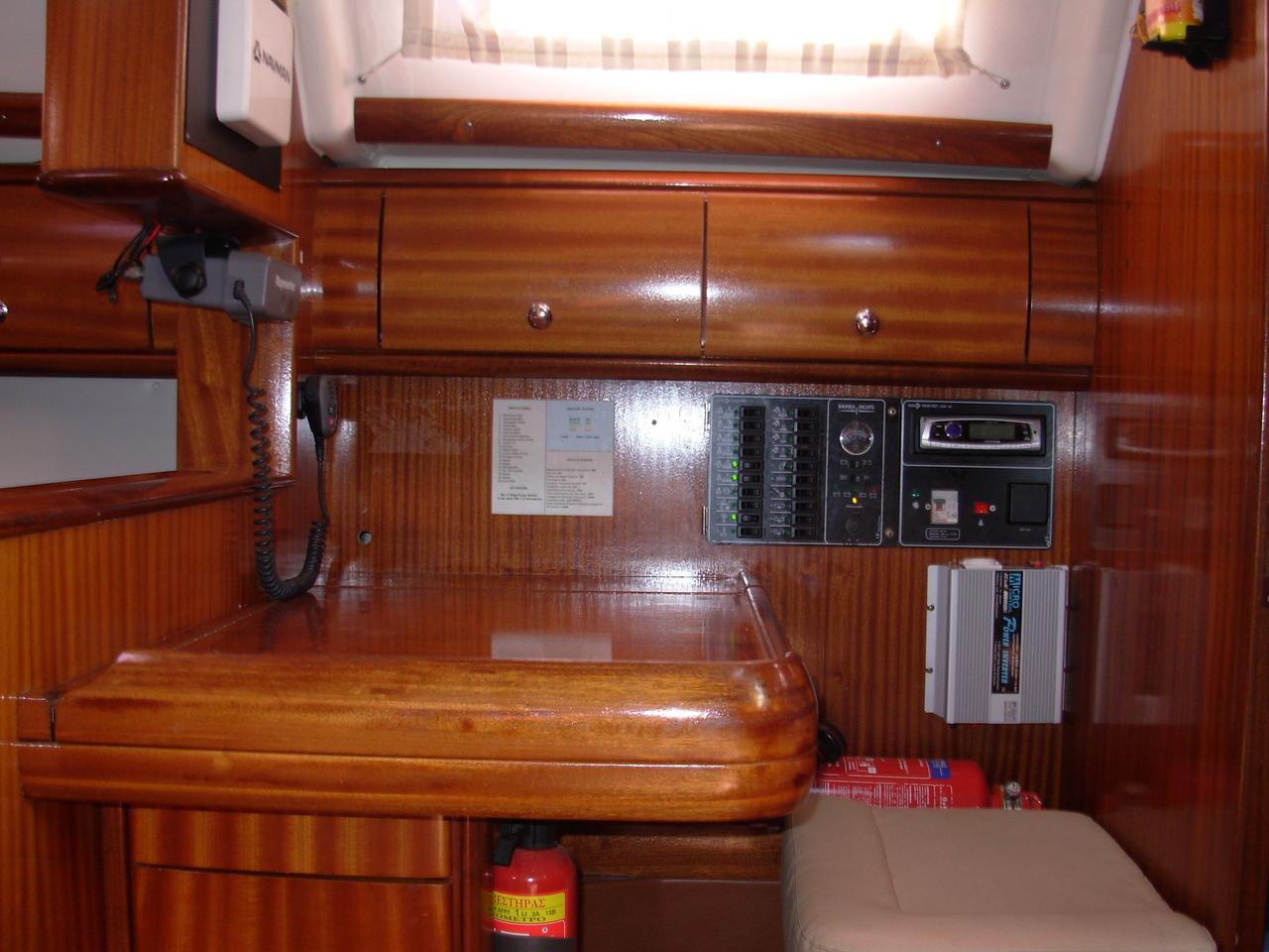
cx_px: 634
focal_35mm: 38
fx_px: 1393
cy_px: 476
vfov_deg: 37.7
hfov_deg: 49.0
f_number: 2.9
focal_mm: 6.3
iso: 50
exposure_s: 1/32
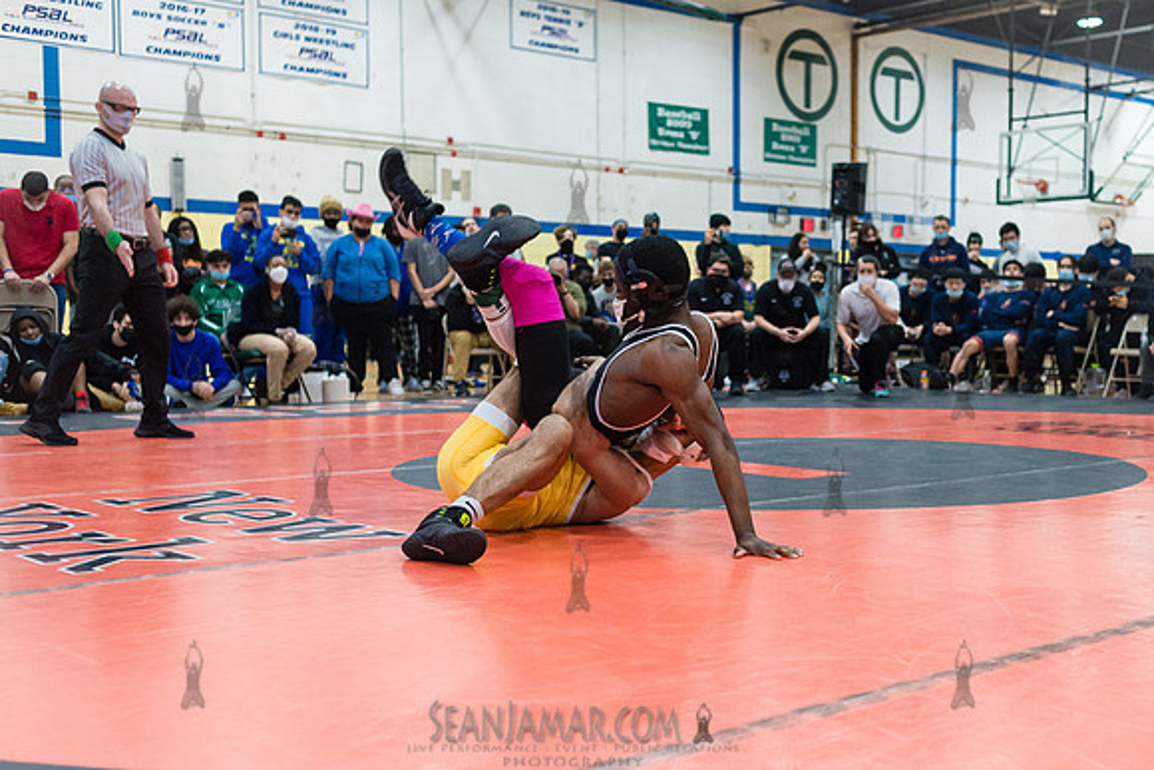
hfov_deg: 43.3
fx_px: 1438
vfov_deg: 30.0
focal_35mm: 45
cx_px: 733
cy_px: 429
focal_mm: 35
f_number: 3.5
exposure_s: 1/400
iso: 4000
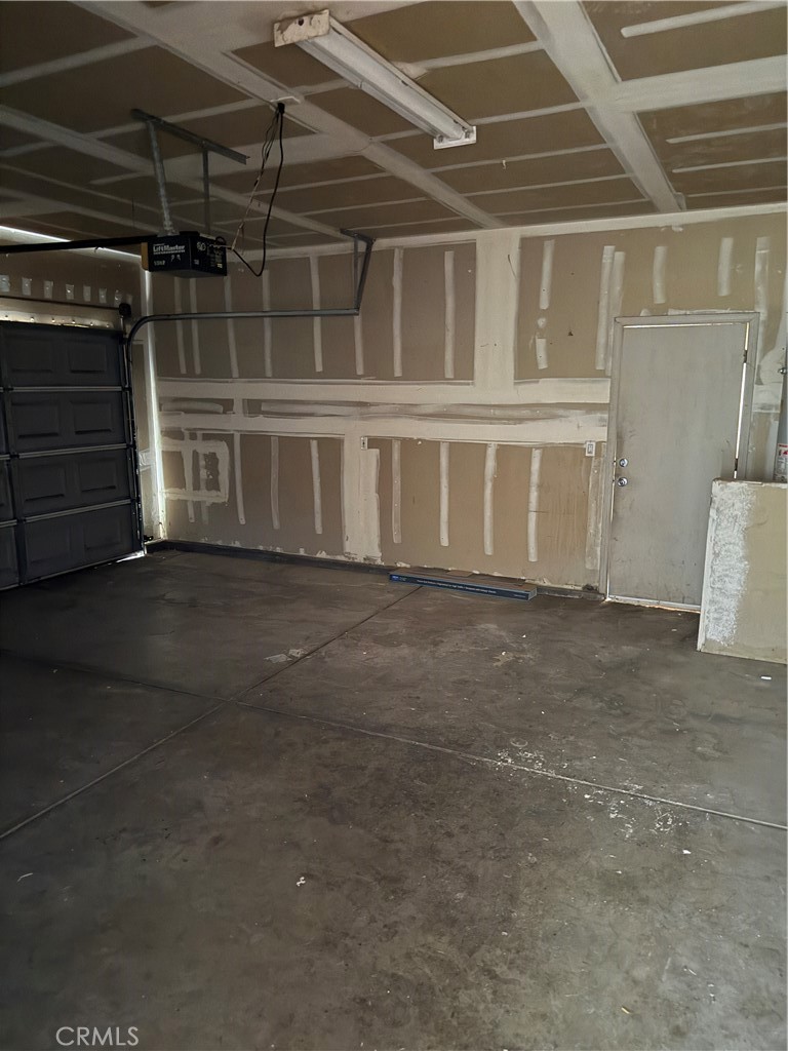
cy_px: 526
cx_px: 394
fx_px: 728
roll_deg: +0.4
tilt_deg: -10.6
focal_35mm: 24
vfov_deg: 71.6
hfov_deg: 56.8
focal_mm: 6.76
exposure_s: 1/9
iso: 2000
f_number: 1.78
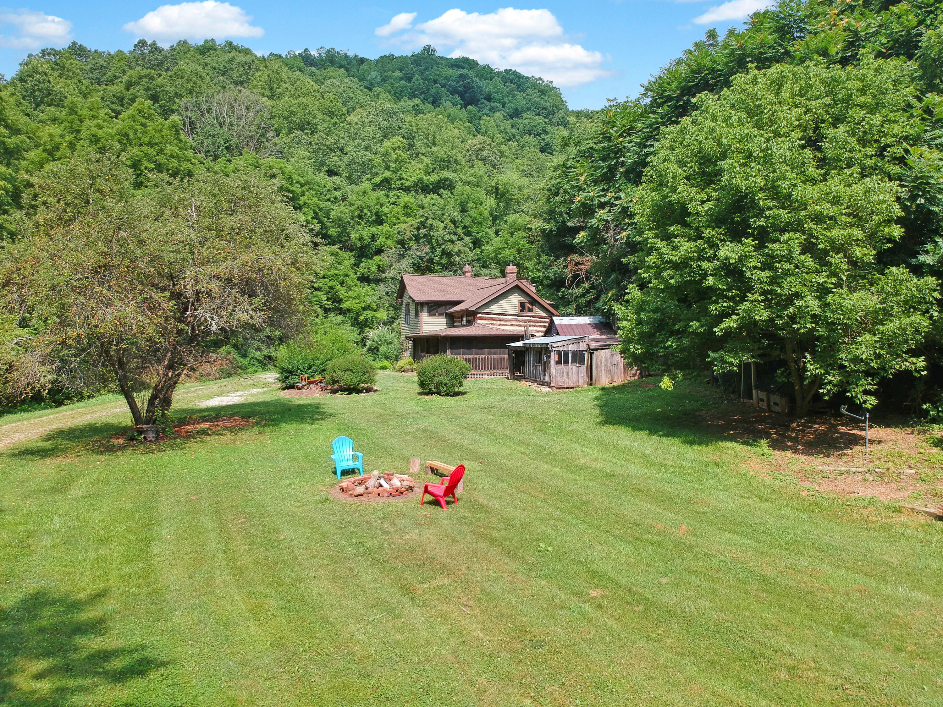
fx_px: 681
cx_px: 472
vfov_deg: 54.9
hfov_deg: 69.4
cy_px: 354
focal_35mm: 25
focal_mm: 4.49
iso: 100
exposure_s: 1/640
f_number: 2.6
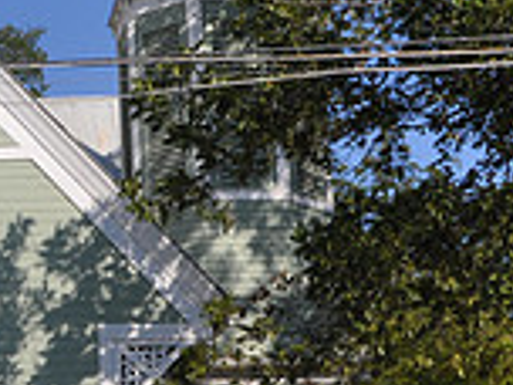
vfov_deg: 11.2
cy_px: 252
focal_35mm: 132
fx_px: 1956
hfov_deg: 14.1
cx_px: -213
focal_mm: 24
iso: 200
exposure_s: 1/160
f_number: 13
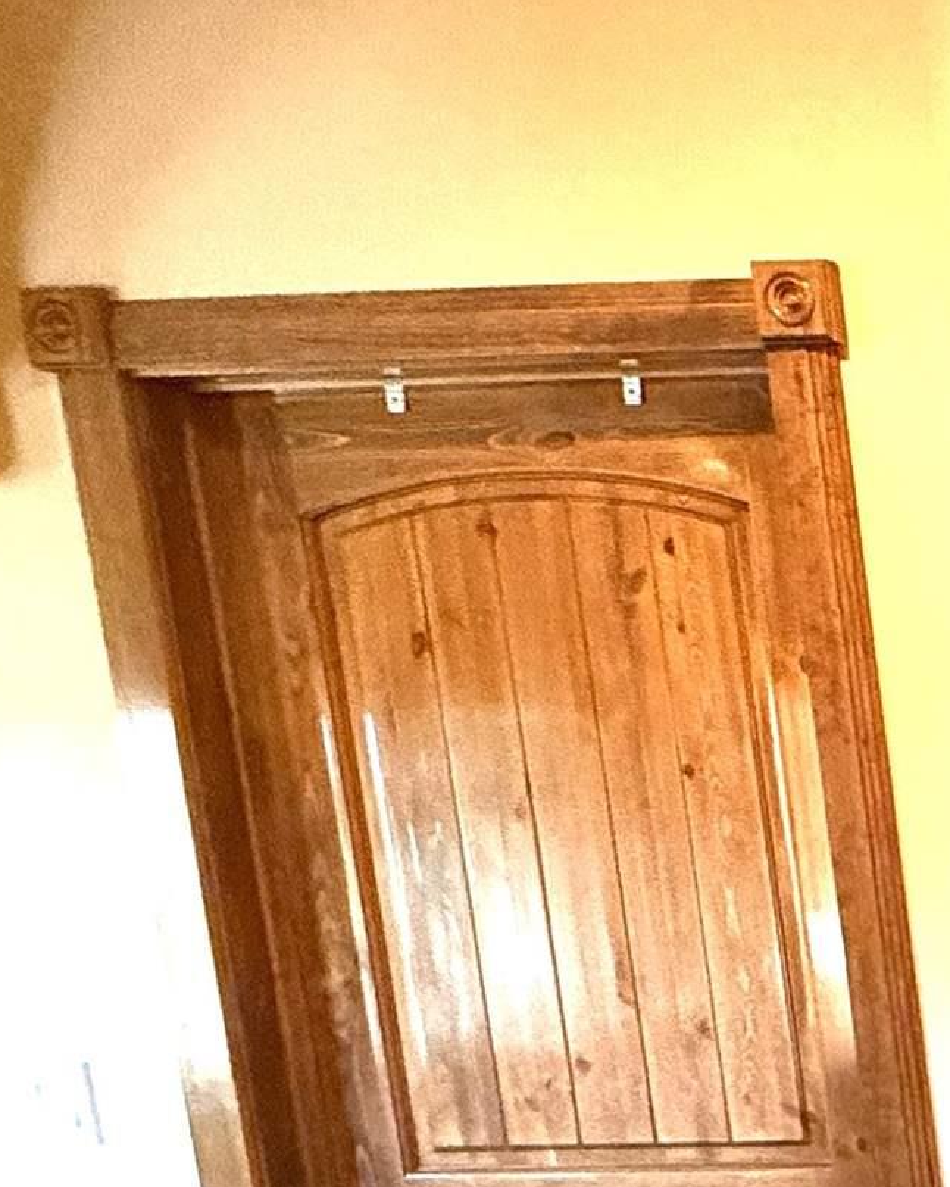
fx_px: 1827
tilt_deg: -8.4
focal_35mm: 52
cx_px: 2074
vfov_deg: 34.3
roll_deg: +1.2
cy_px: 1030
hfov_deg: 17.0
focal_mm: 2.22
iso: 400
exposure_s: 1/60
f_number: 2.2
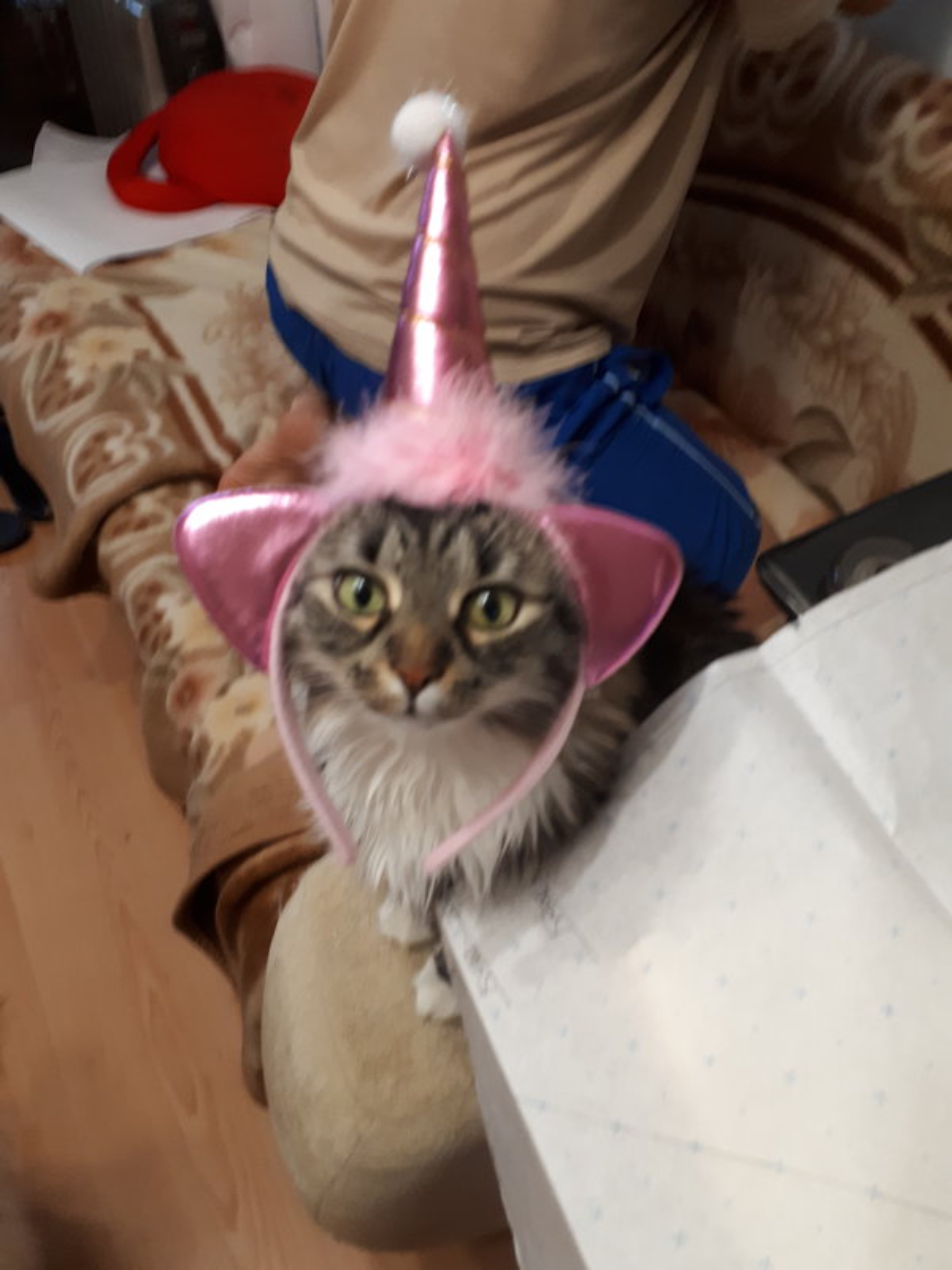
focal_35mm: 27
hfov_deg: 51.4
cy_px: 635
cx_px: 476
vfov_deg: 65.3
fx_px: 990
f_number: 1.9
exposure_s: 1/17
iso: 200
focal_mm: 3.6
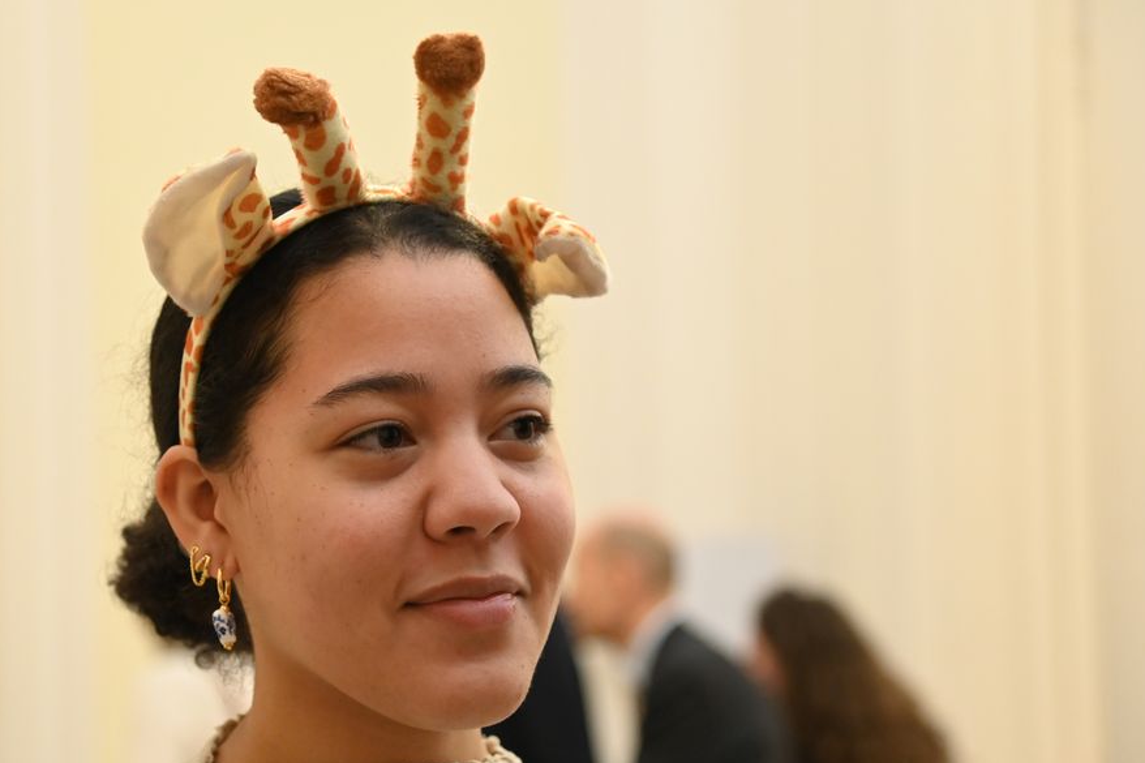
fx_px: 3243
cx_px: 412
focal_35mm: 102
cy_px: 468
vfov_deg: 13.4
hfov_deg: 20.0
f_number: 4
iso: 3200
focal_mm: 70
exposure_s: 1/125
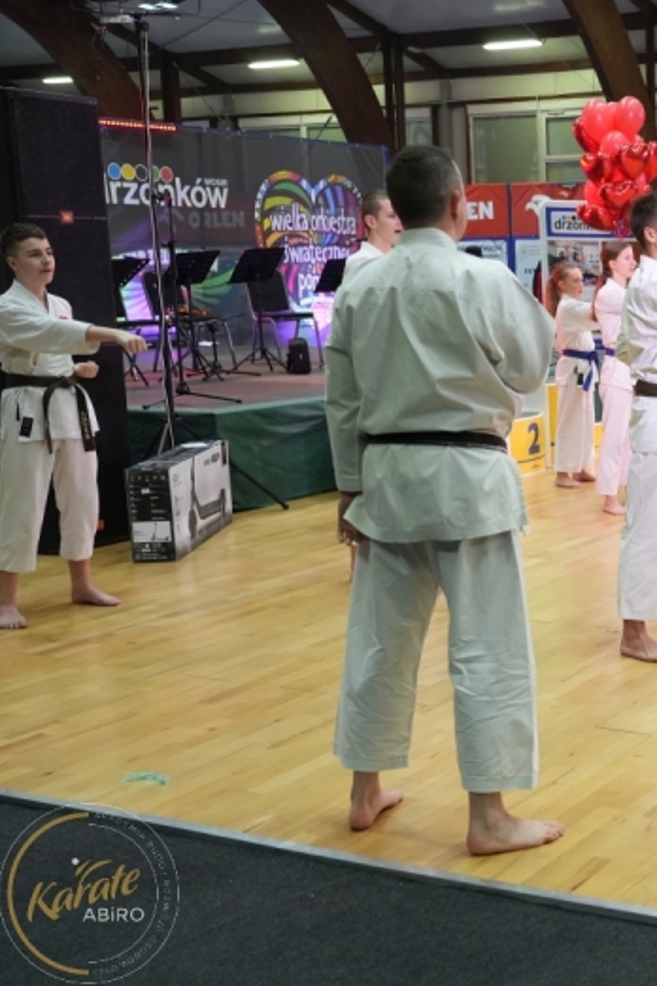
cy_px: 484
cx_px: 750
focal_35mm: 49
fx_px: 1341
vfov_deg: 40.3
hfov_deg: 25.3
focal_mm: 32
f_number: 4
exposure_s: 1/250
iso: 4000
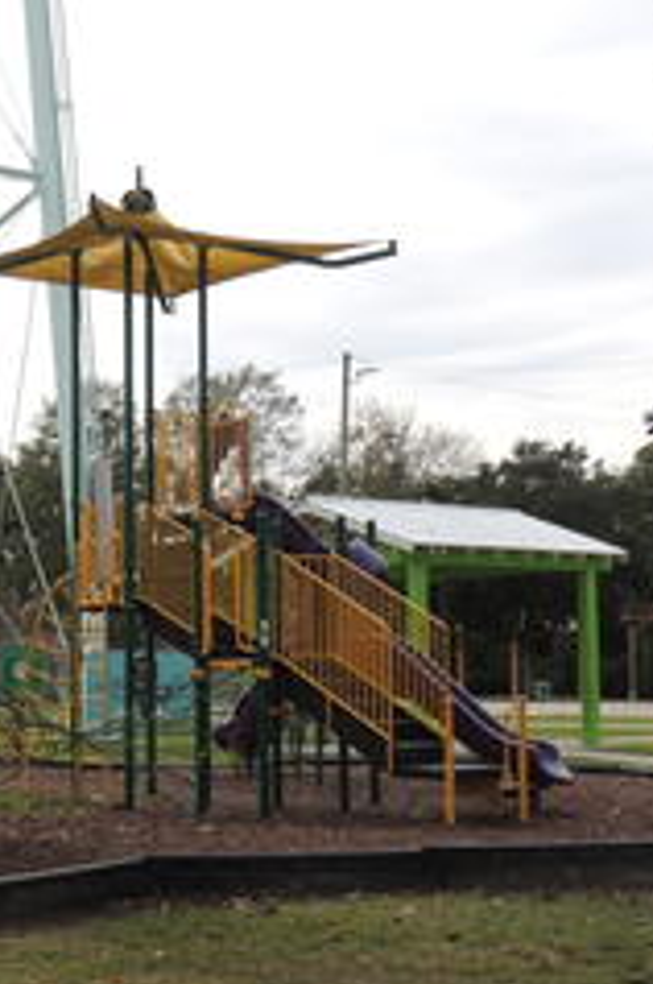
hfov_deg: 19.1
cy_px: 546
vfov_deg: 28.9
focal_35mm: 70
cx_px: 91
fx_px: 1910
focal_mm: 7.1
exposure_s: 1/640
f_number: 3.3
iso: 100
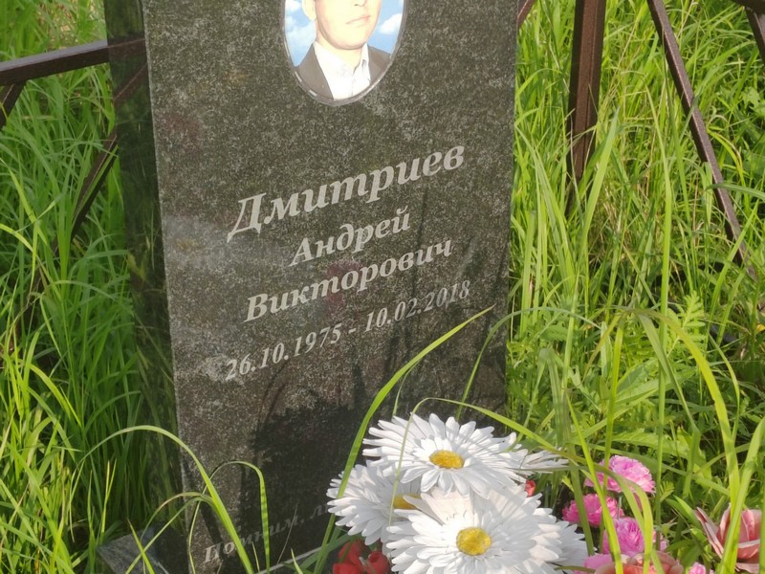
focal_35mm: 76
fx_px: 1680
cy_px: 287
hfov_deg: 25.7
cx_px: 382
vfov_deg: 19.4
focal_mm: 5.52
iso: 100
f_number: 1.9
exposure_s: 1/760
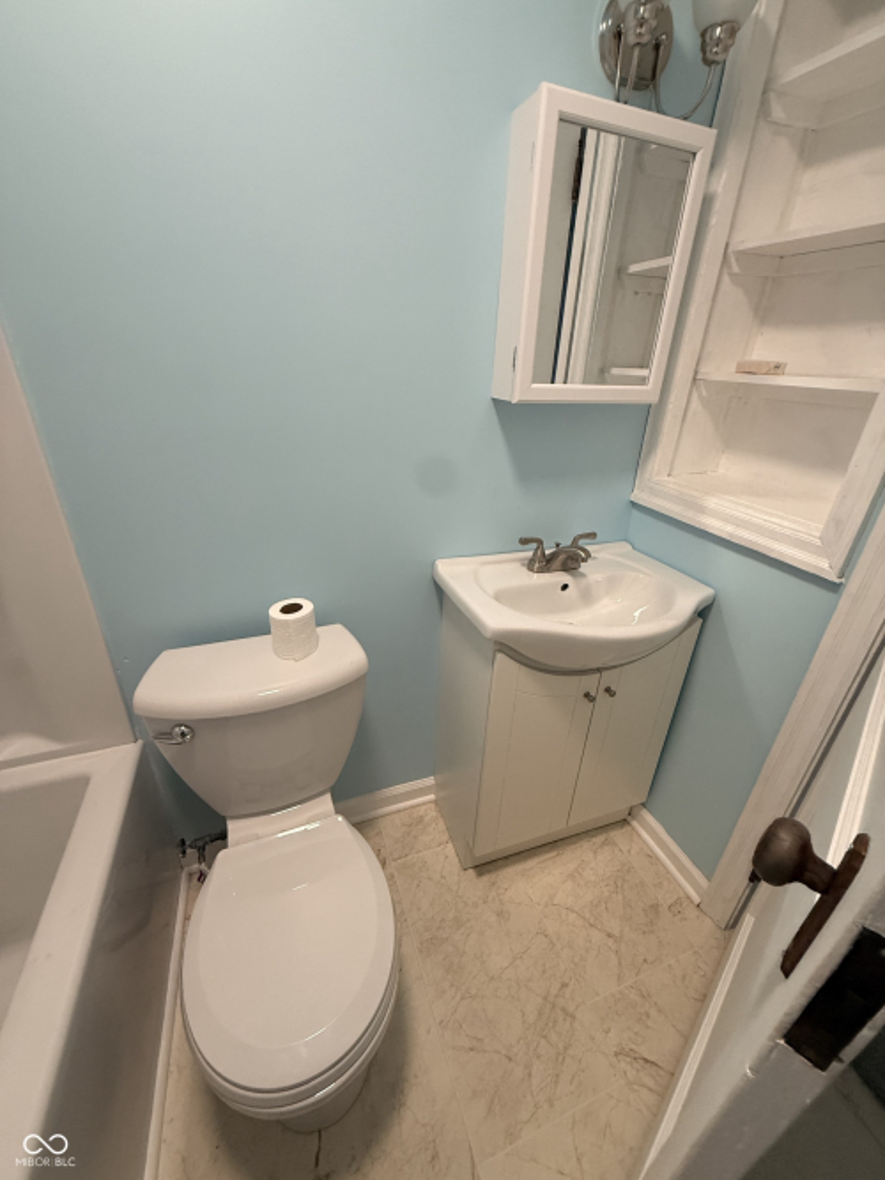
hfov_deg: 85.7
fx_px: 477
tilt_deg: -25.2
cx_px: 442
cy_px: 590
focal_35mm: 14
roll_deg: -4.6
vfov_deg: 102.1
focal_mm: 2.22
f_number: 2.2
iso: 250
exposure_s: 1/120
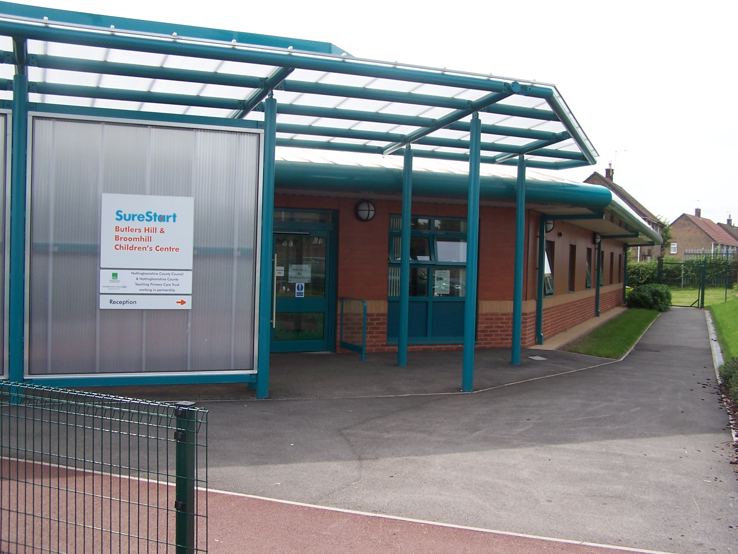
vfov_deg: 37.7
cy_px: 277
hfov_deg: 49.0
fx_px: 810
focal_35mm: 38
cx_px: 369
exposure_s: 1/500
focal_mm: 6.3
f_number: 2.8
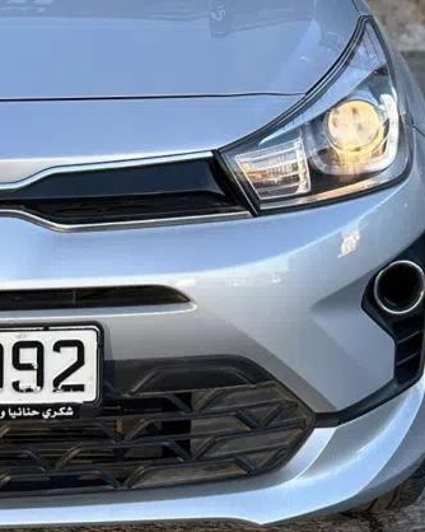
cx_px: -70
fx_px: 2407
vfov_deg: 12.5
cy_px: 45
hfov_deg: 10.0
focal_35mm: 153
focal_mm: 6.86
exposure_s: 1/690
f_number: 1.78
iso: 80
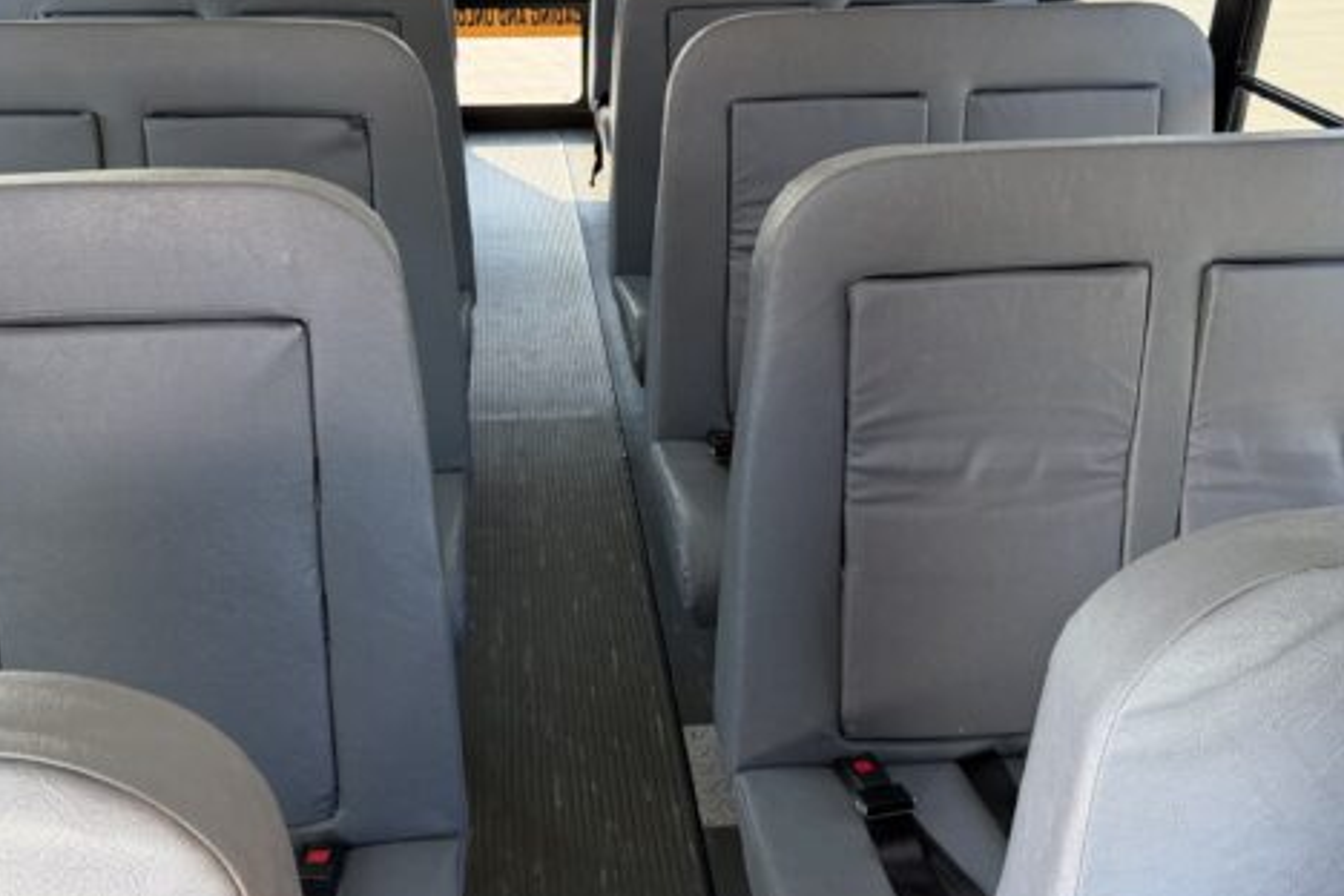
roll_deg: -0.7
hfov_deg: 58.6
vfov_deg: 40.6
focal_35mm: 32
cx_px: 603
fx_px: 1195
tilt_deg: -24.6
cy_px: 299
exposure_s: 1/121
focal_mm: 6.76
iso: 200
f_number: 1.78
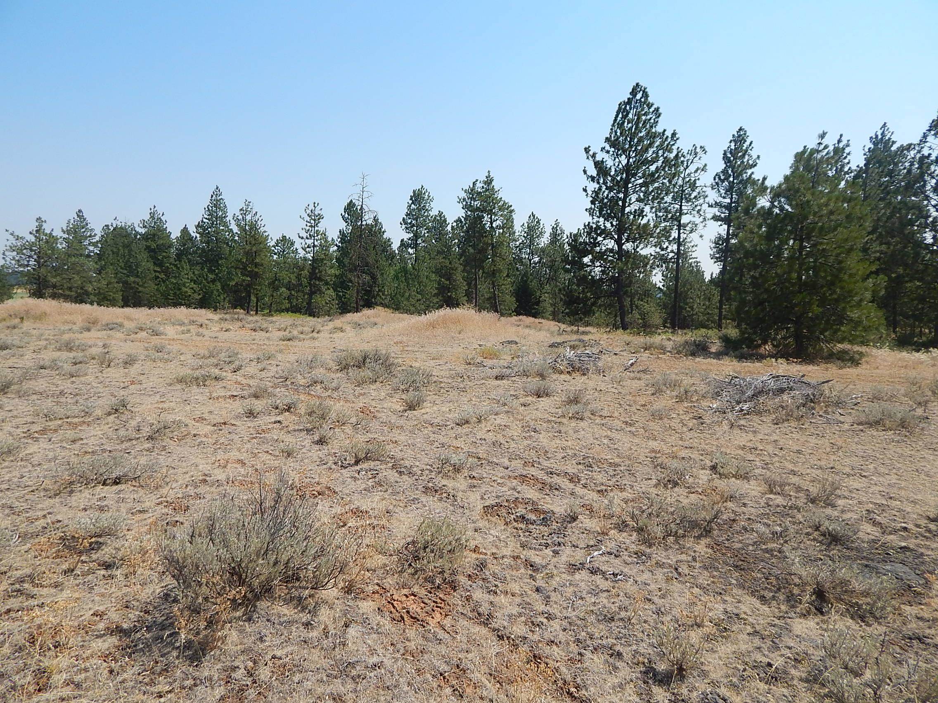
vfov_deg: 58.9
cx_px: 469
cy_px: 352
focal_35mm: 23
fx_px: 623
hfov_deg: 73.9
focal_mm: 4
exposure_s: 1/640
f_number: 6
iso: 125
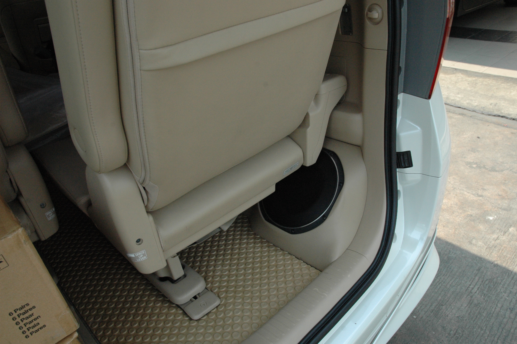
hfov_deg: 67.4
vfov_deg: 47.8
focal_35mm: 27
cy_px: 172
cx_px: 258
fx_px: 387
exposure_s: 1/400
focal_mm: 18
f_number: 10
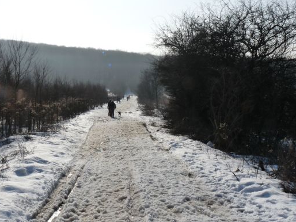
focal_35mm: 56
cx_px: 130
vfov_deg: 26.1
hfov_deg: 34.3
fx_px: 479
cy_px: 98
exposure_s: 1/640
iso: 160
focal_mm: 8
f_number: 8
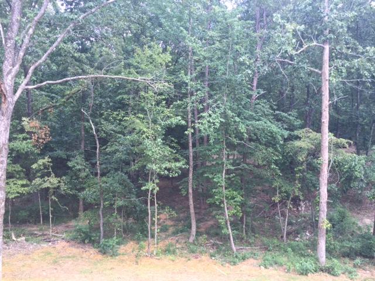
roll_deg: -1.8
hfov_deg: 61.7
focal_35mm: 29
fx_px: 314
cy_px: 140
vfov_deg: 48.2
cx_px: 188
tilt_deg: -5.3
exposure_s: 1/129
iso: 32
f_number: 2.2
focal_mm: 4.15
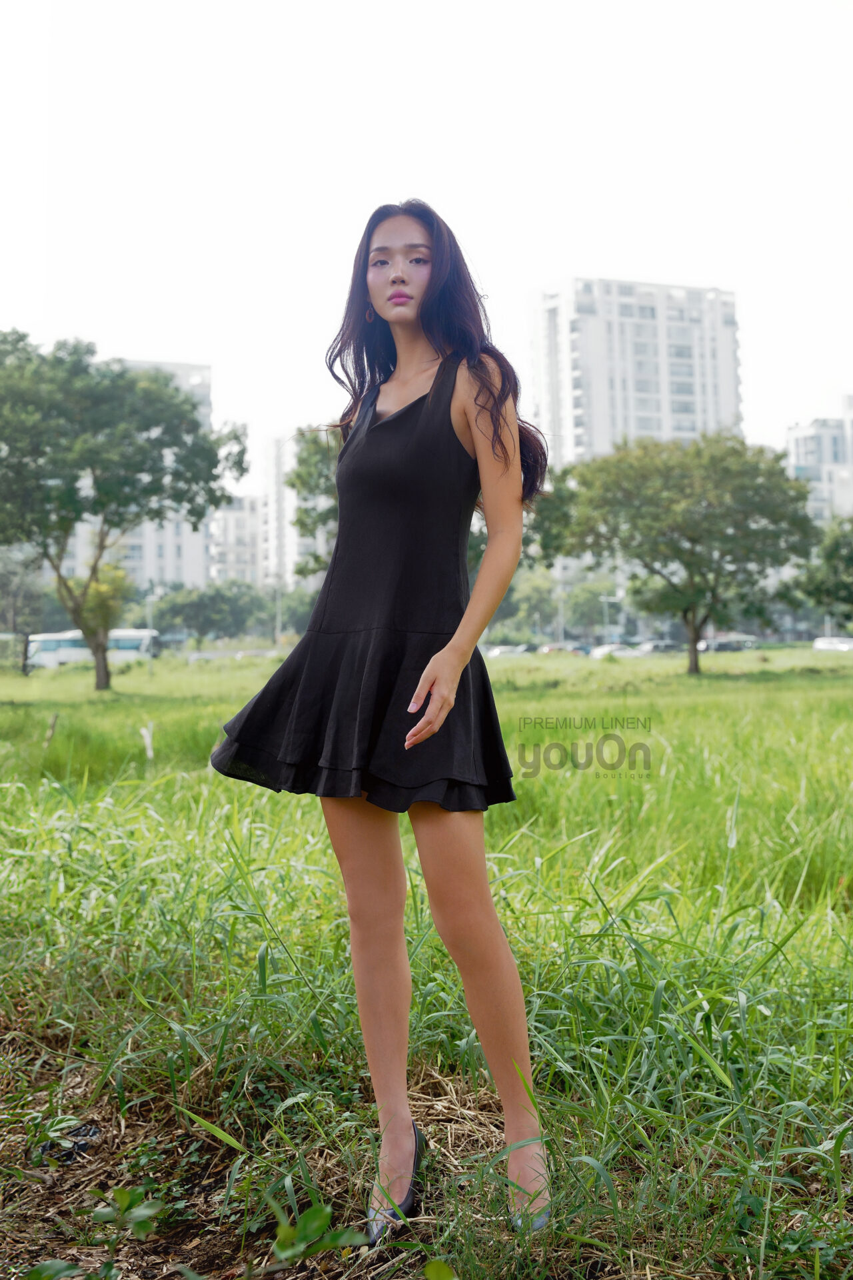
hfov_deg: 27.0
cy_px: 640
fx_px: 1773
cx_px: 426
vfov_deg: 39.7
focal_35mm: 50
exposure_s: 1/1000
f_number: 5
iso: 800
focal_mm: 49.9
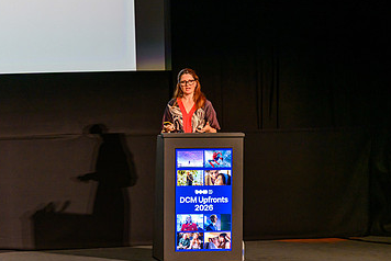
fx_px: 2402
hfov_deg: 9.3
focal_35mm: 221
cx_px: 214
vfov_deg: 6.2
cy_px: 206
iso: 1100
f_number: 1.8
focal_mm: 135
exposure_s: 1/160
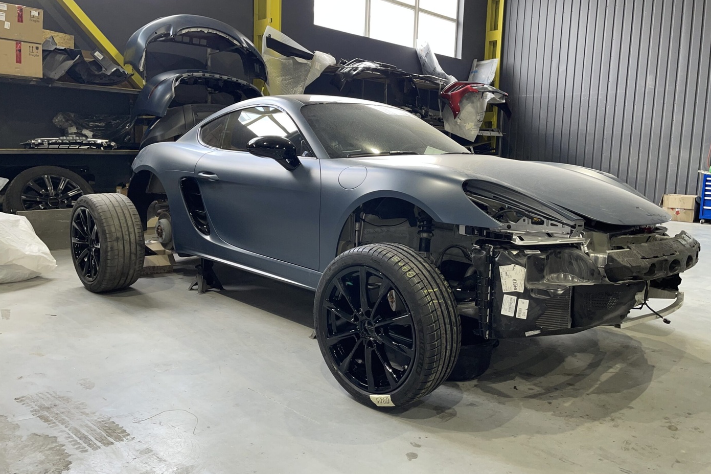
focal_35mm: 28
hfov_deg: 65.5
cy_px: 219
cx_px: 362
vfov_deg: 46.4
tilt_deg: -7.1
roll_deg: -2.6
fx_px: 553
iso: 32
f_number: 1.6
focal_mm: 5.1
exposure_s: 1/42
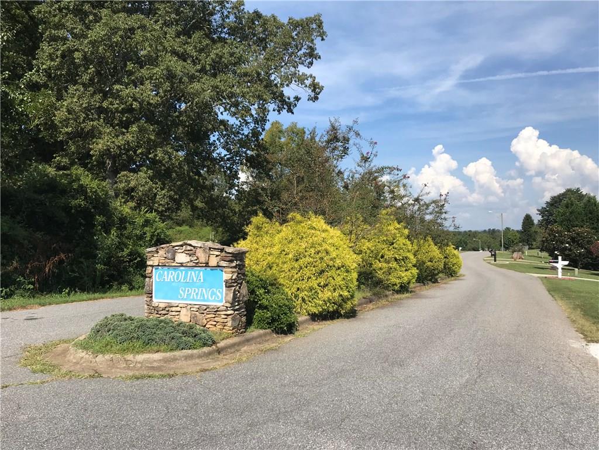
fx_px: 485
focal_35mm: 28
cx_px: 300
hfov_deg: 63.4
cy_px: 225
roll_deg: +1.8
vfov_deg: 49.7
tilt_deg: +2.3
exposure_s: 1/2457
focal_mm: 3.99
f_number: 1.8
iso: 20
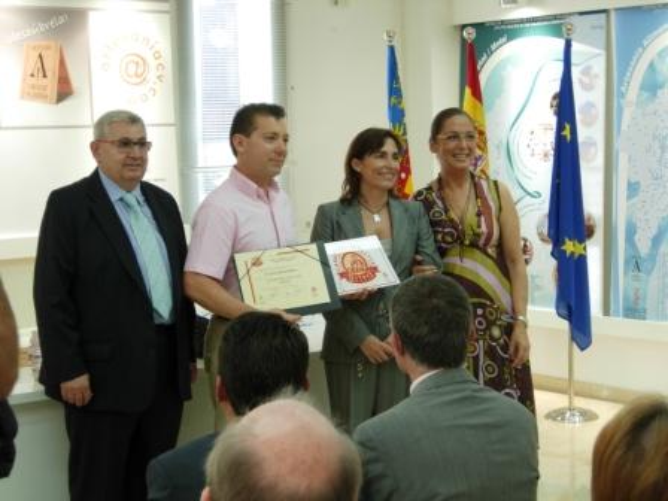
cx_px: 334
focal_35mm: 75
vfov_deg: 19.6
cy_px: 250
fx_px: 1447
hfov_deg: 26.0
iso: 50
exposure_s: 1/13.4
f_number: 3.9
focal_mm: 15.7
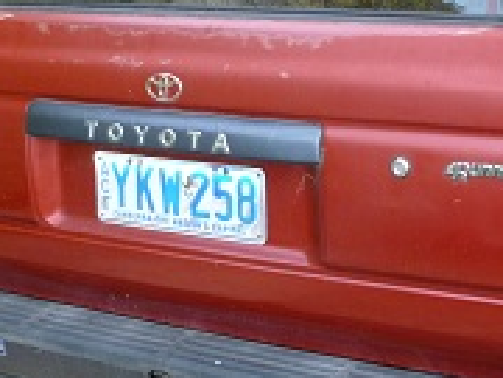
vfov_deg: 18.0
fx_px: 1192
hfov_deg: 23.8
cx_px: 299
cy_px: 132
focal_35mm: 82
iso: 200
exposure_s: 1/30
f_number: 3.6
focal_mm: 6.5
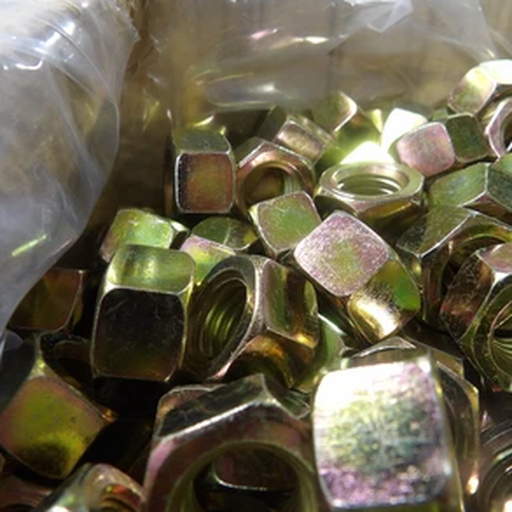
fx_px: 485
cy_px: 252
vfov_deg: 55.6
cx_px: 309
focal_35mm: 29
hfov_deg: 55.2
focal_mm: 4.3
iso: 156
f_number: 3.2
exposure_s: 1/33
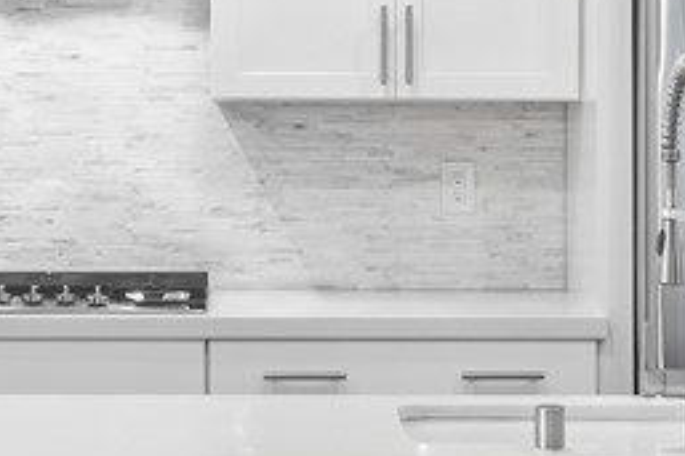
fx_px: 2415
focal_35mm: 127
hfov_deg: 16.1
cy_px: 72
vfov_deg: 10.7
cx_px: 283
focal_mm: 20
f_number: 8
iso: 400
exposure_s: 1
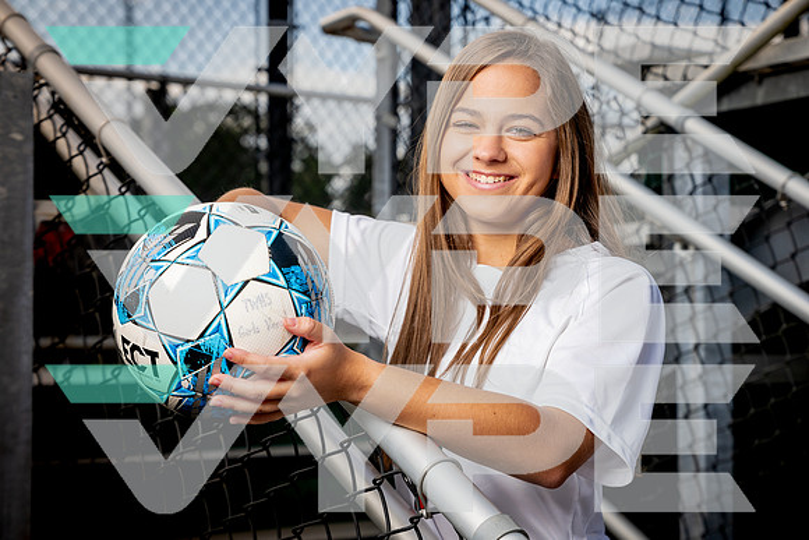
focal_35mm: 70
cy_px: 270
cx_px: 404
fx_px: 1573
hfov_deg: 28.8
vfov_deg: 19.5
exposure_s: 1/800
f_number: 5
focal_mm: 70
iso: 100
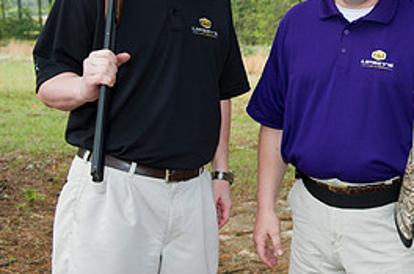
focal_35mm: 77
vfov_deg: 17.5
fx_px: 884
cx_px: 453
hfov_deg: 24.6
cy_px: 69
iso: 320
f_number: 5.6
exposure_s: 1/250
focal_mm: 35
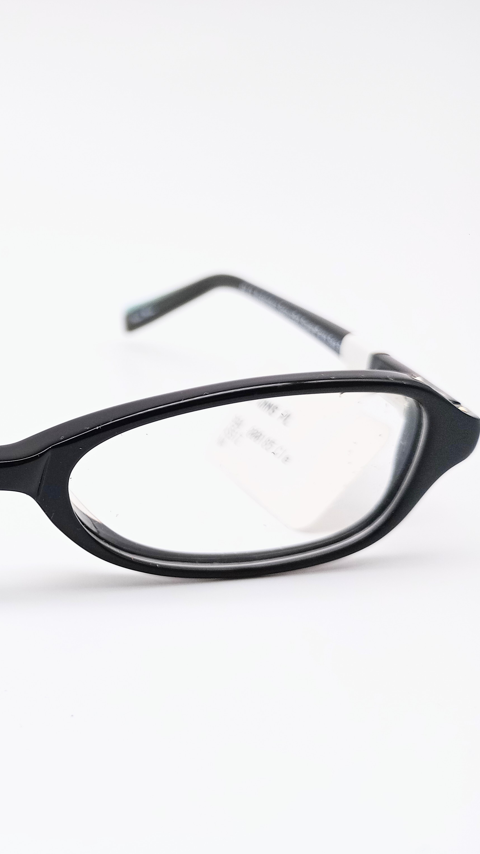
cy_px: 428
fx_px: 928
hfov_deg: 26.3
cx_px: -75
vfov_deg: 49.4
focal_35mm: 41
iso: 100
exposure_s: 1/136
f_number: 1.8
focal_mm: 4.27
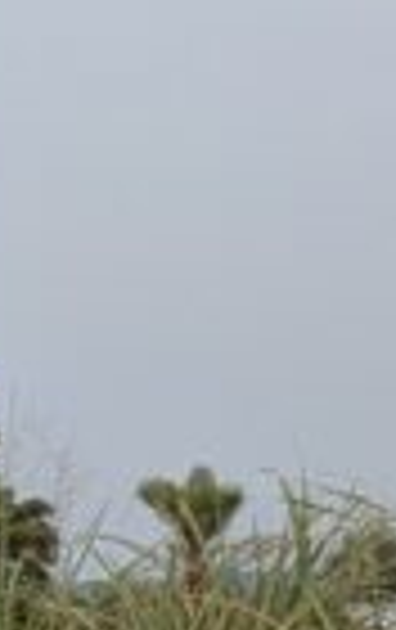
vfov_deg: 10.5
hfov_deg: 6.3
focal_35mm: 186
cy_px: 1188
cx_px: -932
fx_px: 3199
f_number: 1.7
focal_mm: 4.53
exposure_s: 1/590
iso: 34
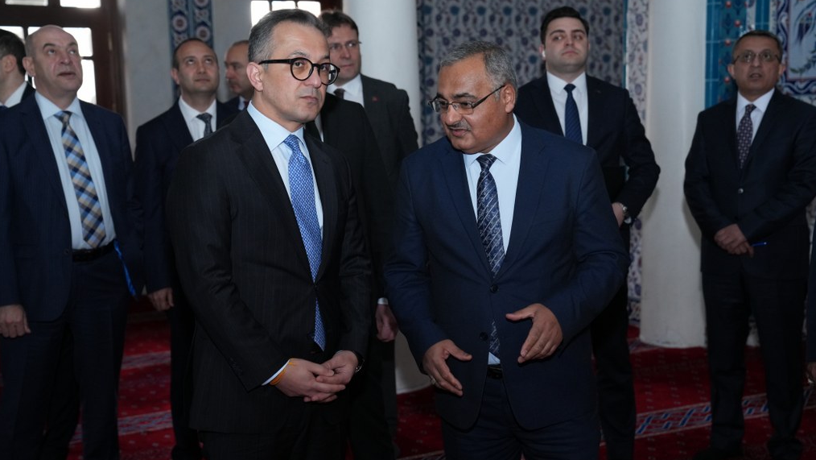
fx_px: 1190
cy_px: 225
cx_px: 410
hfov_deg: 37.8
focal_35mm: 55
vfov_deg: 21.8
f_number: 4
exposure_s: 1/200
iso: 2000
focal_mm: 52
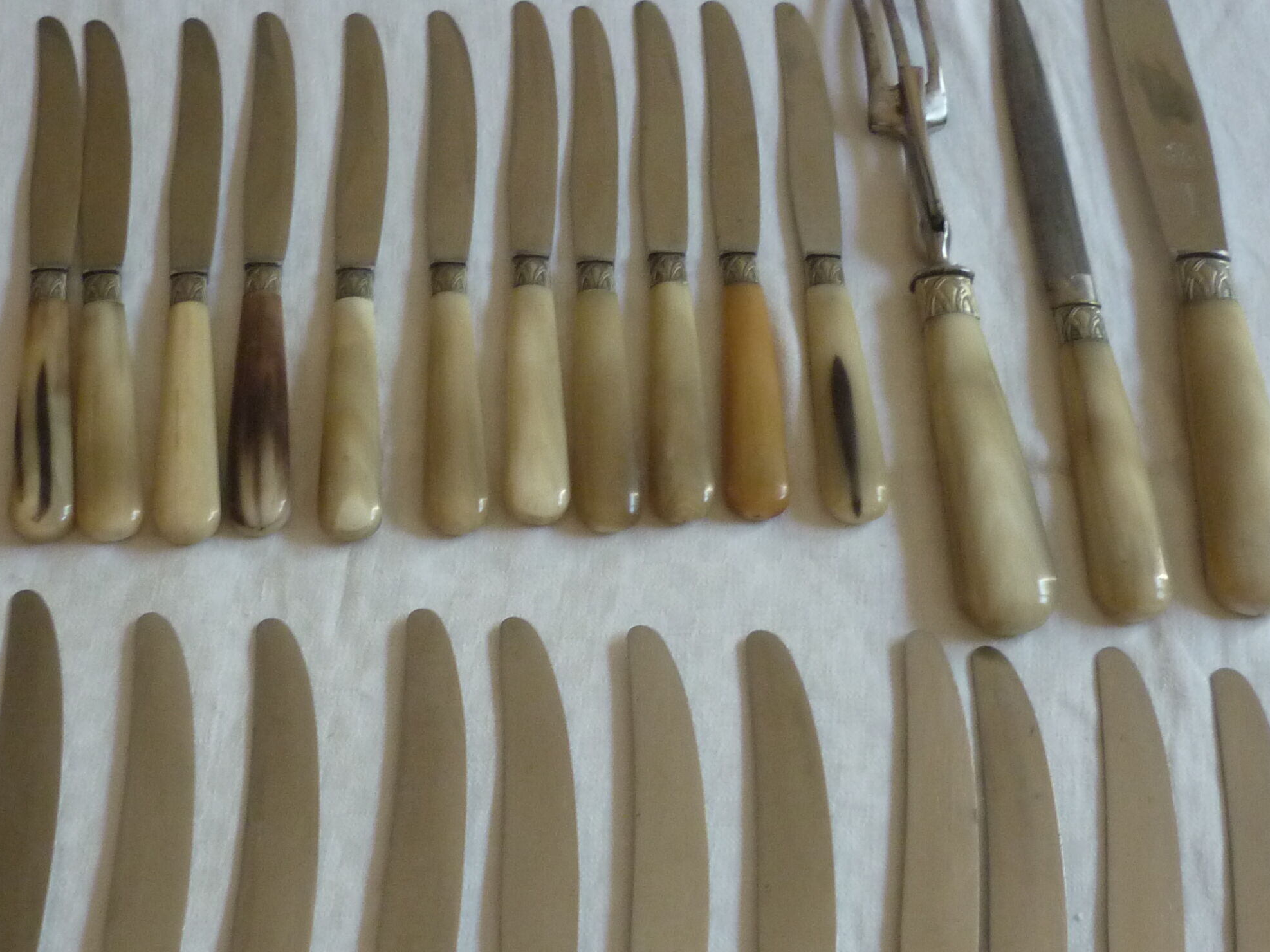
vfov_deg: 23.7
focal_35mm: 61
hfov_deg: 31.6
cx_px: 531
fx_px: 2238
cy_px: 726
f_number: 2.8
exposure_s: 1/30
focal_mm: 5.5
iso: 250
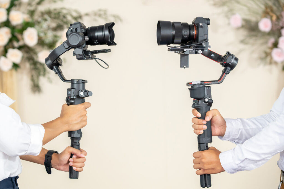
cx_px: 142
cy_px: 94
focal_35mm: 85
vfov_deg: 16.1
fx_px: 671
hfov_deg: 23.9
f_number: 2.8
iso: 2000
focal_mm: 85
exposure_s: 1/1250
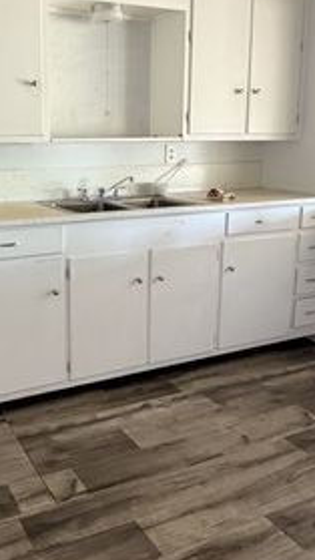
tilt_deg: -9.7
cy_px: 229
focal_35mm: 35
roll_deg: +0.5
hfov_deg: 32.8
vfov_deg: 56.3
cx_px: 62
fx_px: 520
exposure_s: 1/60
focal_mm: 2.22
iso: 500
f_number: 2.2
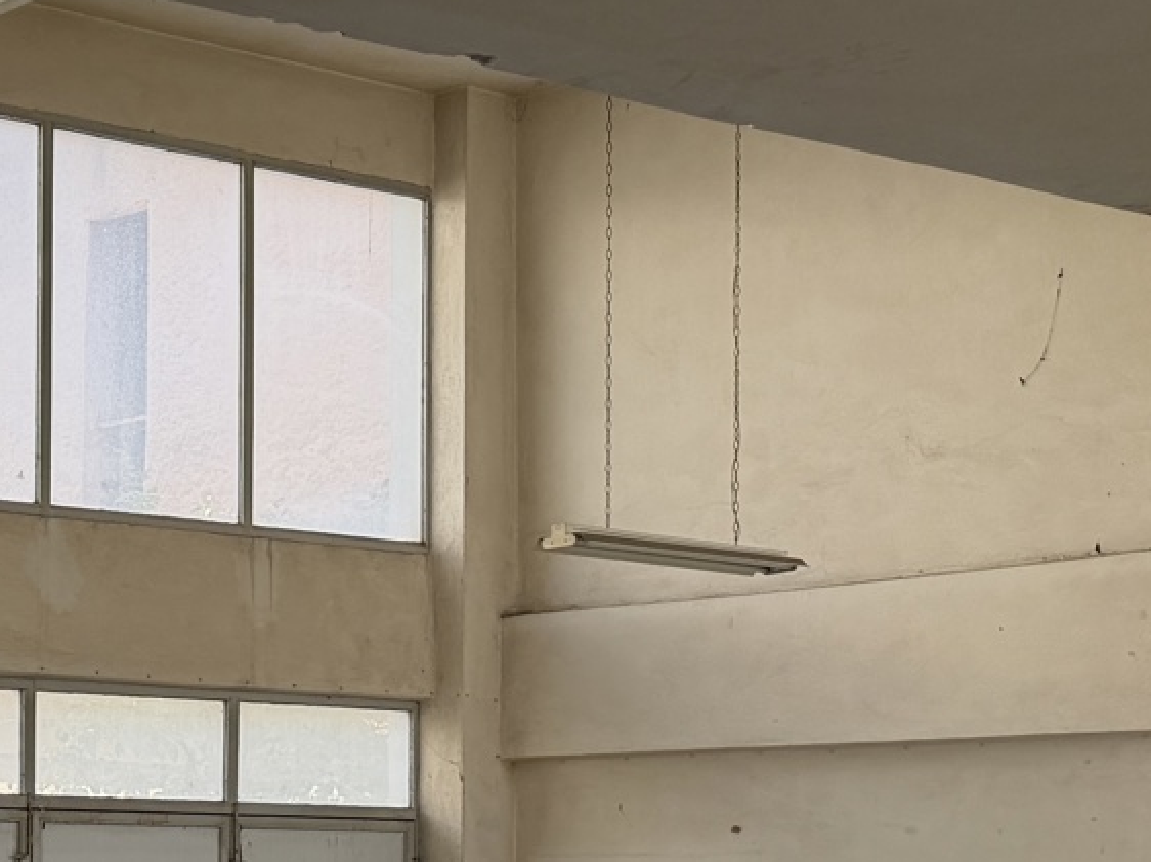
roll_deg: -1.2
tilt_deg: +0.3
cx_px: -696
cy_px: 907
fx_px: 2725
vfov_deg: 17.5
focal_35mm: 82
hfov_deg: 19.8
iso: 100
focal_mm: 6.76
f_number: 1.78
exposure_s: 1/665
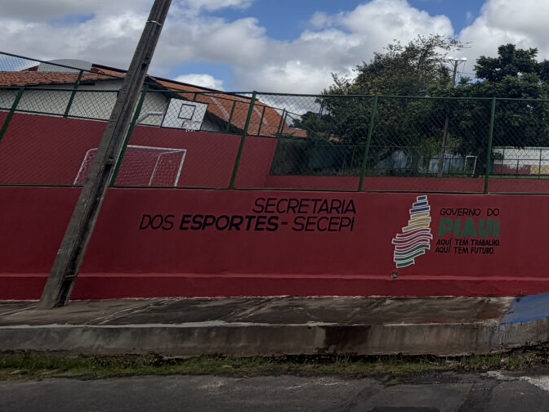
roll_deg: -0.2
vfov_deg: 38.2
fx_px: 508
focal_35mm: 32
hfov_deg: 42.3
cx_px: 627
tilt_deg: +21.0
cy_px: -20
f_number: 2.2
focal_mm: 2.22
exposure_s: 1/1745
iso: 20
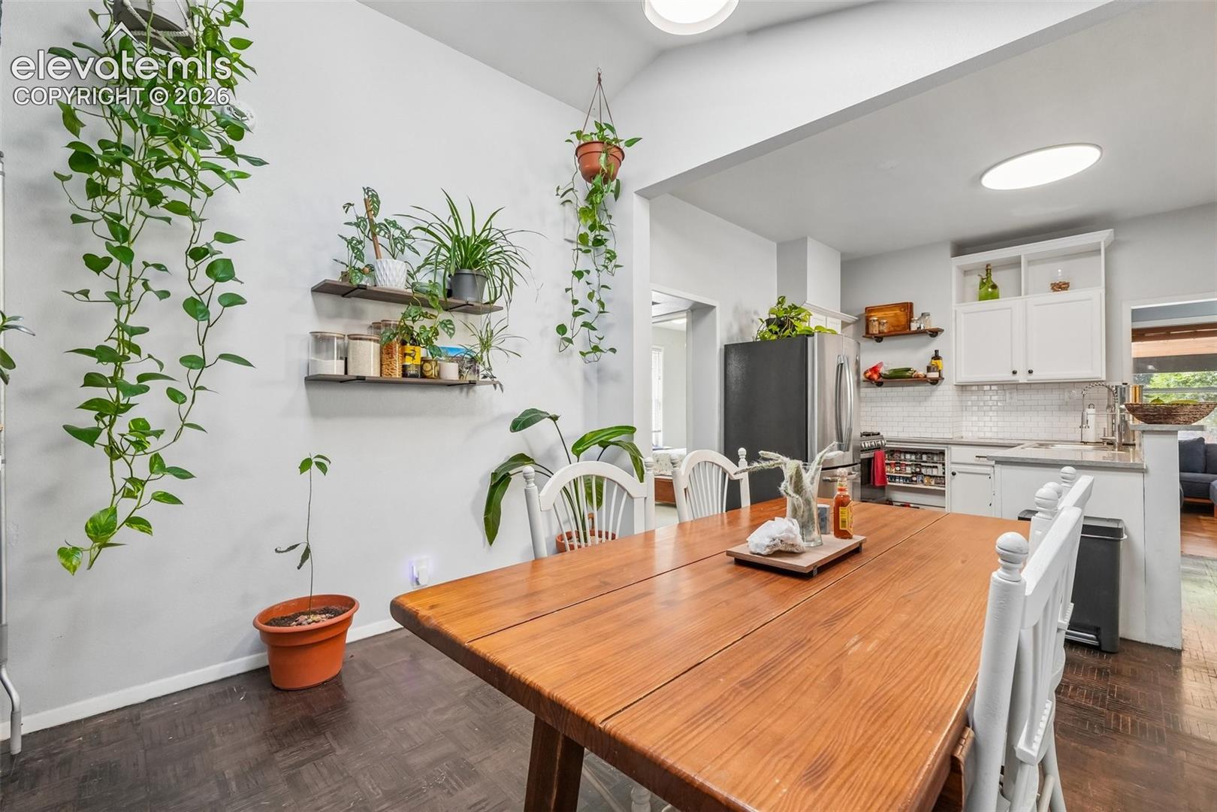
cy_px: 406
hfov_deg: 100.4
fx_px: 507
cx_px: 608
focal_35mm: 15
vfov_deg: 77.3
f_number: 8
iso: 800
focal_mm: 10
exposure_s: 1/30
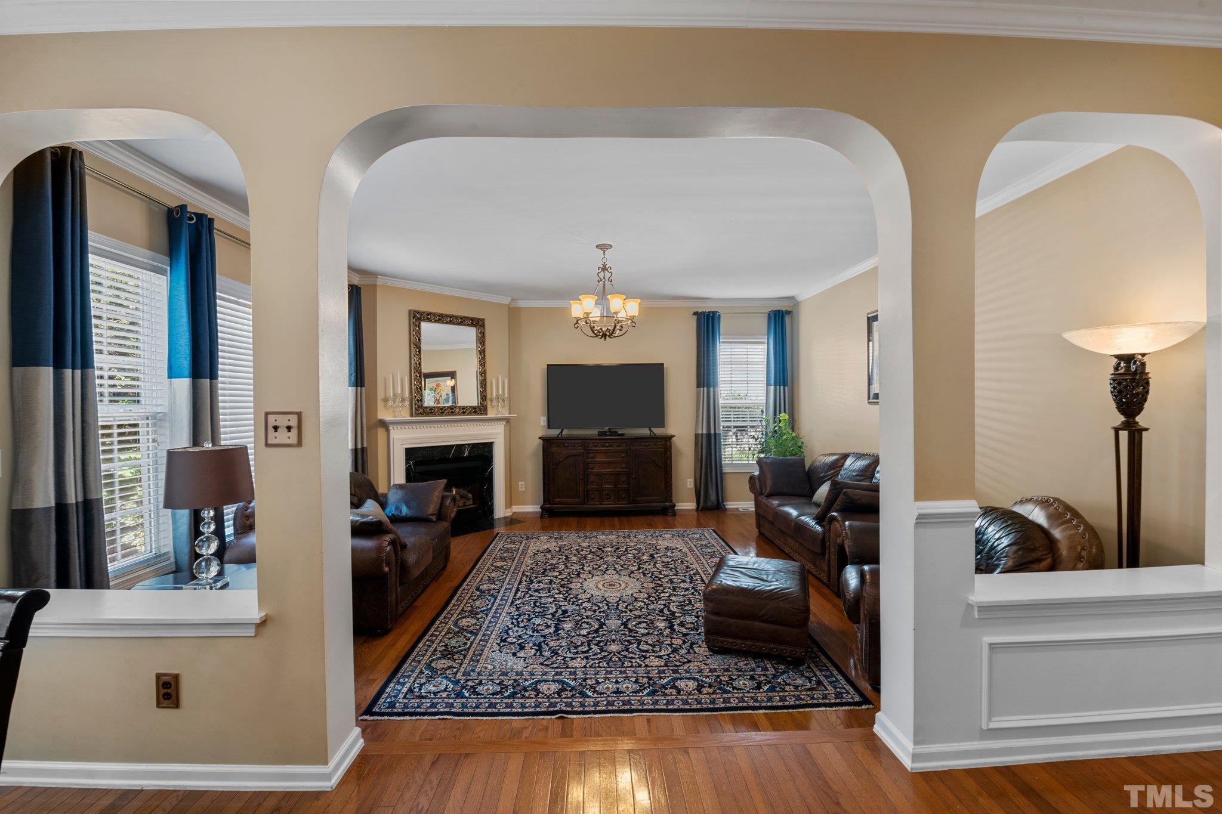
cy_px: 407
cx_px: 611
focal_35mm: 15
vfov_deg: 77.3
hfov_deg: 100.4
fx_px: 509
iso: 400
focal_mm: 15
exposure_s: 1/1.25
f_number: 8
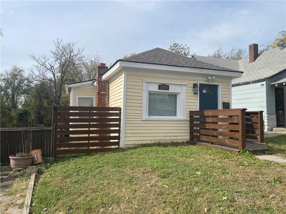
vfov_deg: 54.9
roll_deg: -0.6
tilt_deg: +2.3
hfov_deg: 69.4
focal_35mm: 25
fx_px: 207
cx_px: 143
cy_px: 107
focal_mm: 5.1
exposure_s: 1/4049
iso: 32
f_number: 1.6
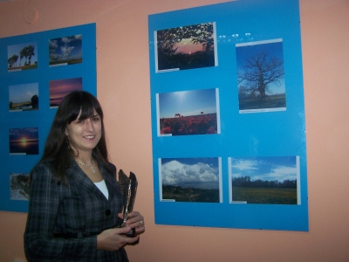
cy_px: 131
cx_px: 174
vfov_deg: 37.7
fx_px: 383
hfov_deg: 49.0
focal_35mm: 38
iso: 80
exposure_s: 1/60
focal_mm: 6.3
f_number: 2.8
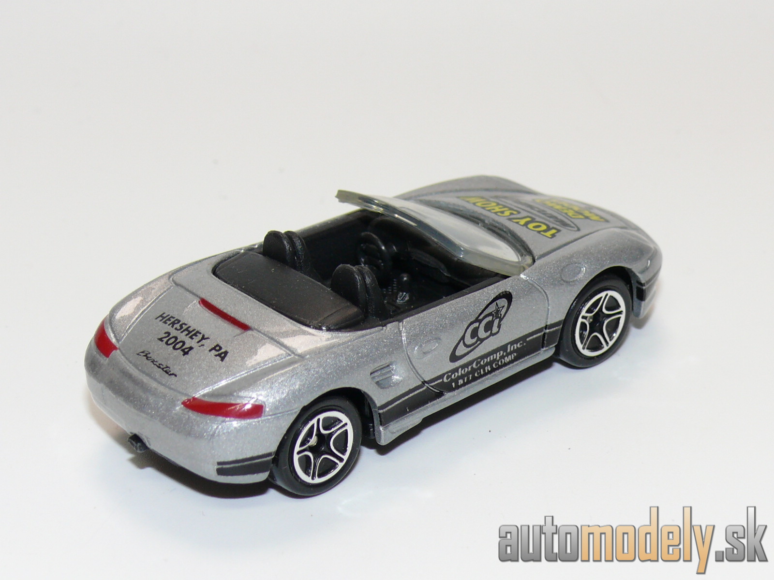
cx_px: 387
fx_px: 2281
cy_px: 290
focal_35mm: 102
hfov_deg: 19.3
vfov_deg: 14.5
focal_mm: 13.3
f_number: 4
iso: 100
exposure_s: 1/30
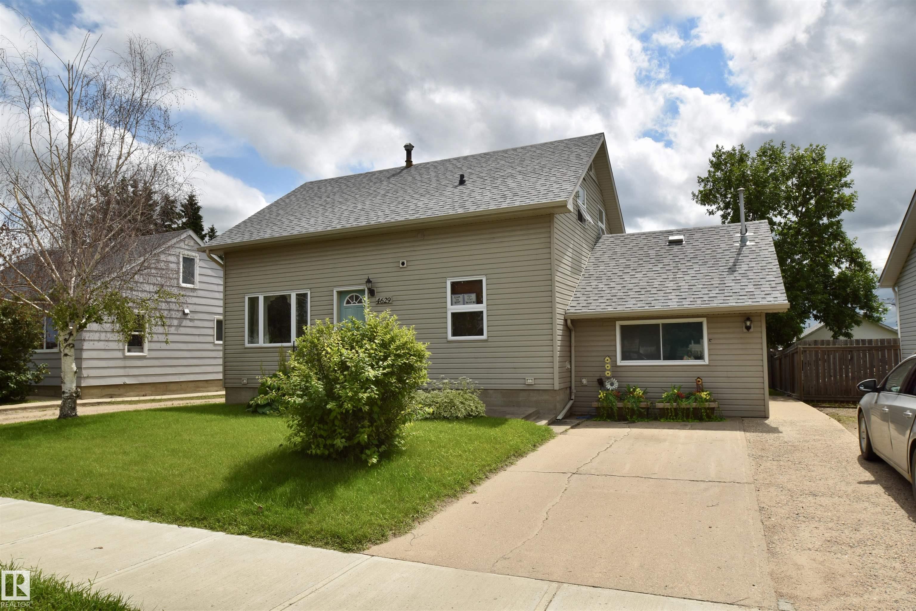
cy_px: 306
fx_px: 573
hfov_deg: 77.3
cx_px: 458
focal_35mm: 22
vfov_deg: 56.2
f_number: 13
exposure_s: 1/200
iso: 100
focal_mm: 15
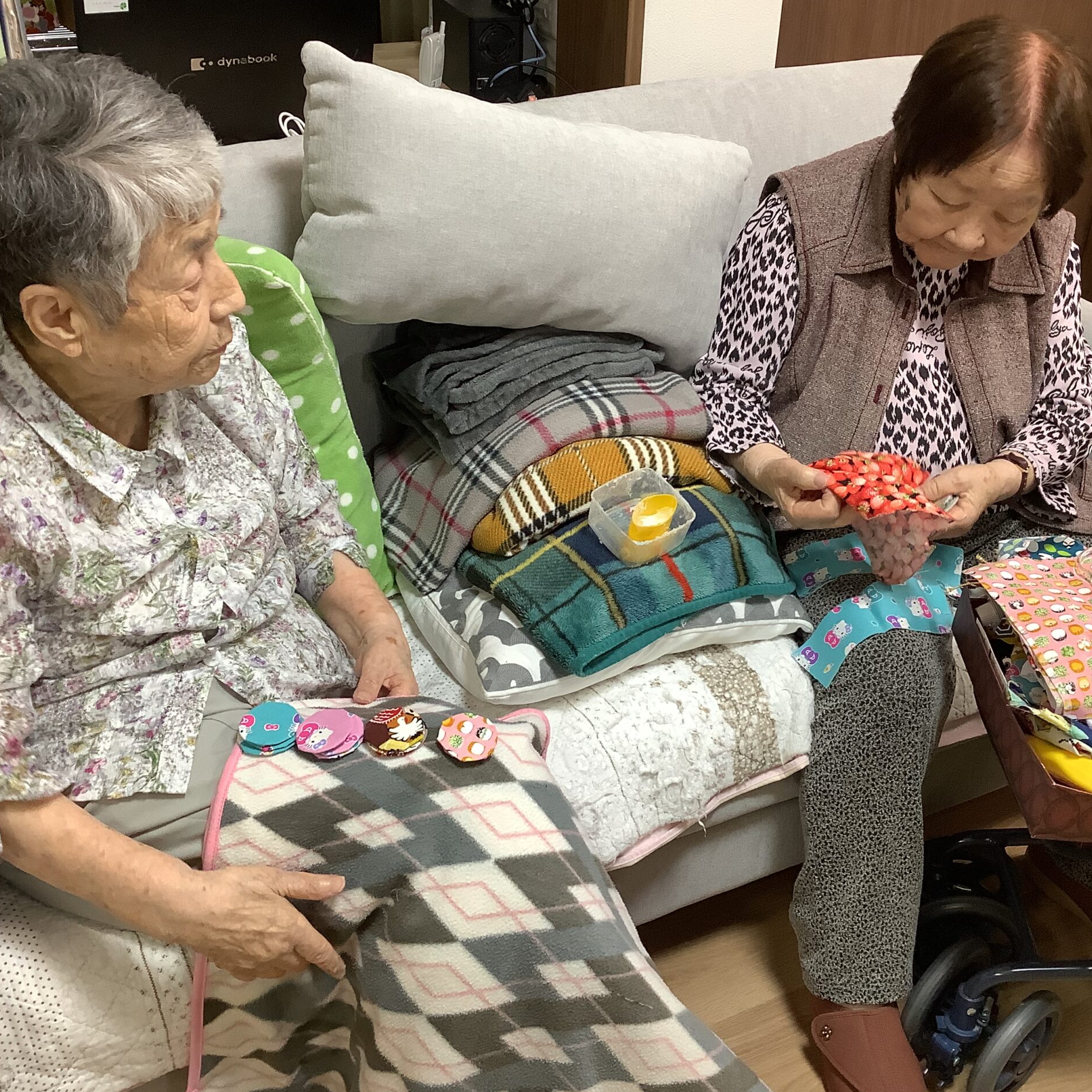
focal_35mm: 37
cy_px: 547
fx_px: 1321
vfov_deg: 44.9
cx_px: 585
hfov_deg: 44.9
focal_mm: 3.3
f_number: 2.4
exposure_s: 1/50
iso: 125
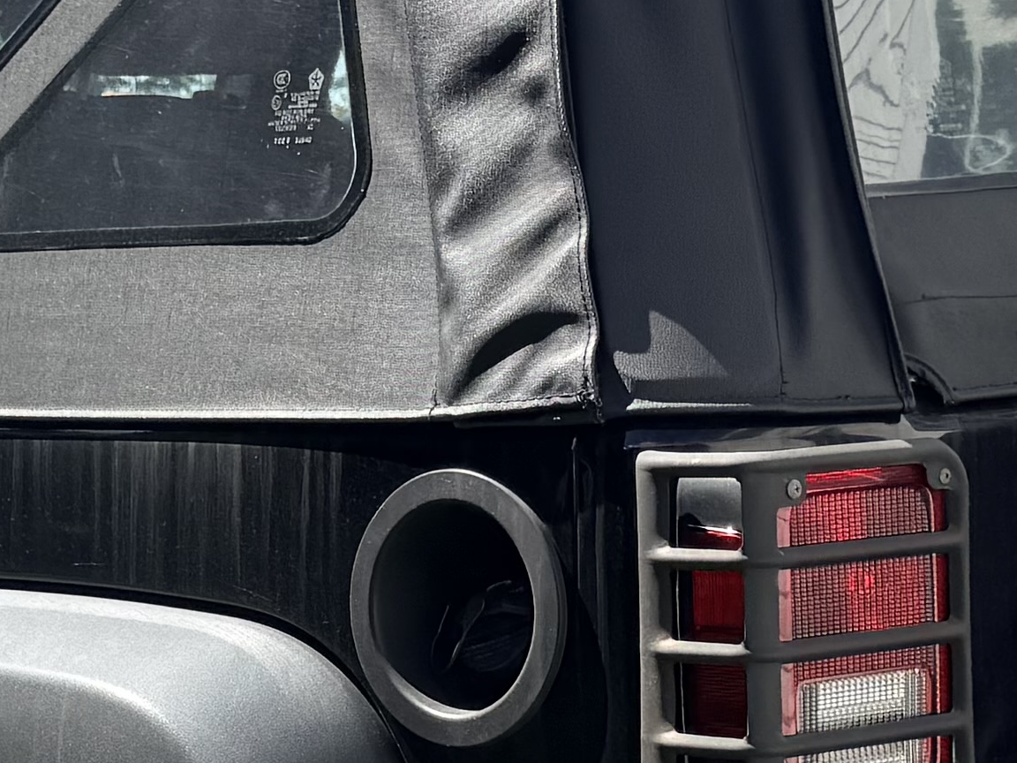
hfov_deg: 16.1
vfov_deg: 12.4
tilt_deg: -4.5
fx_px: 3496
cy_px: 495
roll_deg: +1.7
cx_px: -70
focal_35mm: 119
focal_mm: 6.76
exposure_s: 1/2370
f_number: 1.78
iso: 100
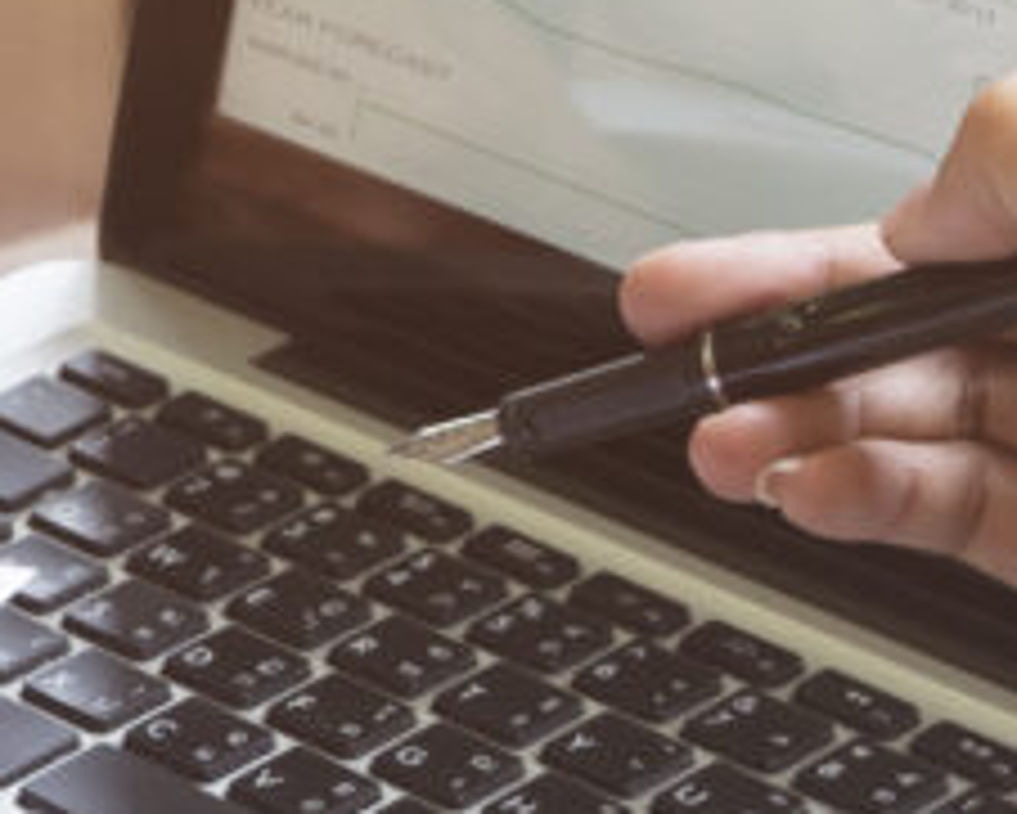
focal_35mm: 209
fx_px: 6293
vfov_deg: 7.3
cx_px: -652
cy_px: 980
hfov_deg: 8.9
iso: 250
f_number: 6.4
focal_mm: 27.7
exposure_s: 1/30
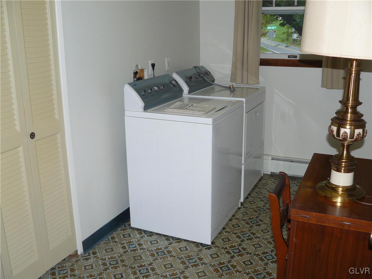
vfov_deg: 39.7
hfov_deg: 51.4
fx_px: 387
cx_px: 186
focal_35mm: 36
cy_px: 140
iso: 100
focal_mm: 6
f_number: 2.8
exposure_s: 1/30
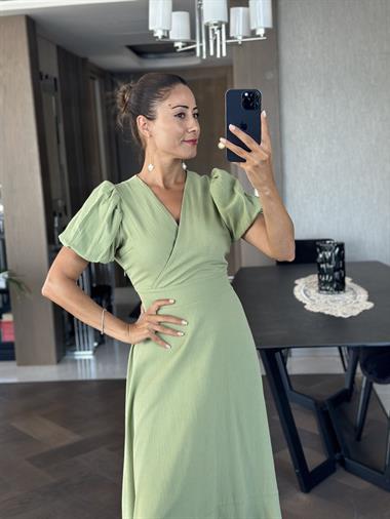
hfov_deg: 30.3
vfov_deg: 39.6
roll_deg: +3.5
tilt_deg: -15.2
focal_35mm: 48
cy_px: 260
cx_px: 195
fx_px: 720
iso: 125
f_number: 1.78
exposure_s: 1/75
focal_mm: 6.86
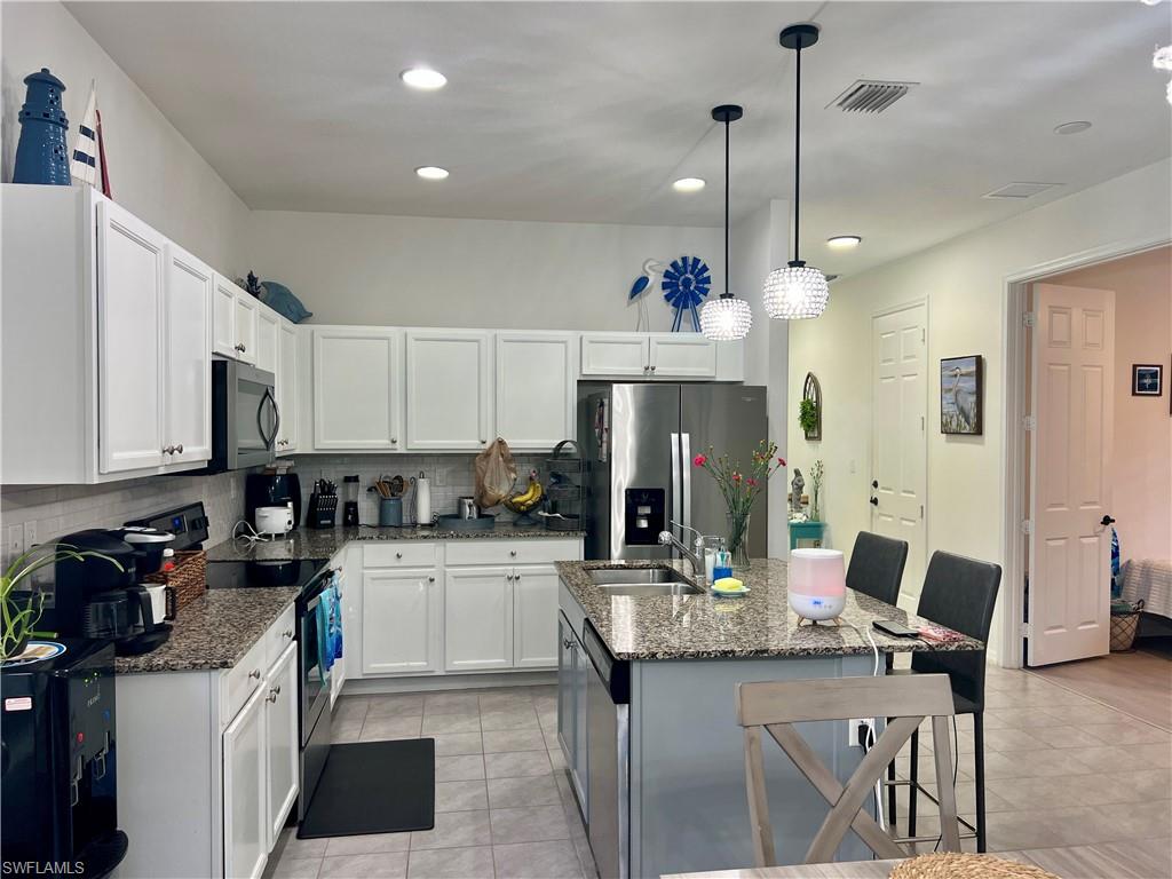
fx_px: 880
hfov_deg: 67.3
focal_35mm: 26
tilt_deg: -1.0
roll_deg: +0.0
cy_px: 440
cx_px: 586
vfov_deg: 53.1
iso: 80
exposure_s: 1/60
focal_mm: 5.7
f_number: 1.5
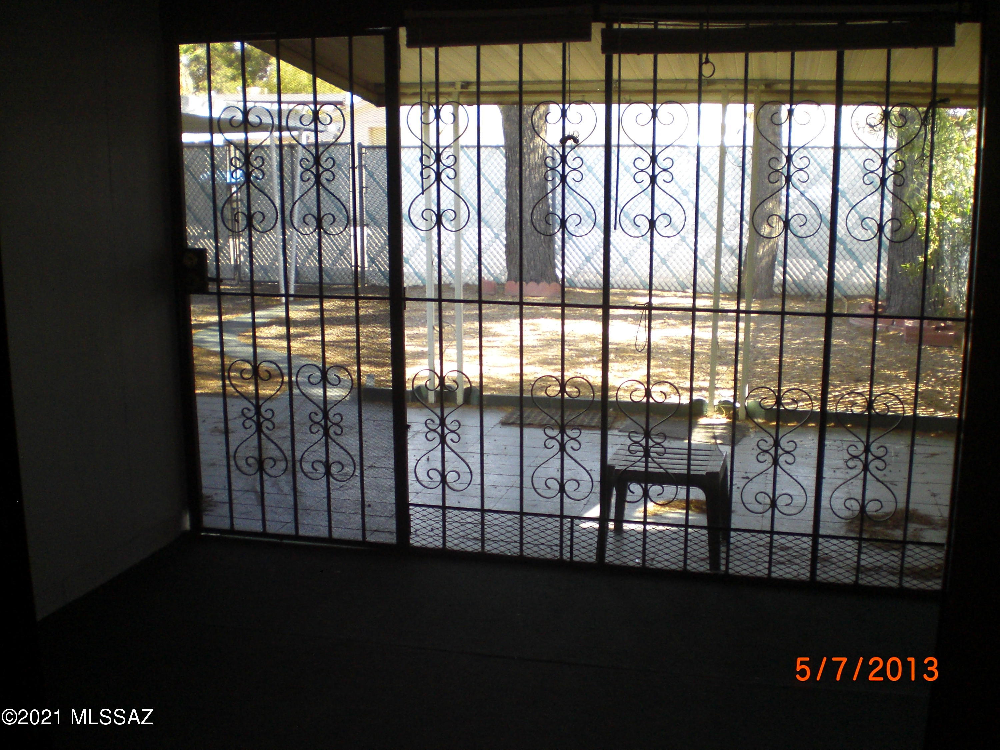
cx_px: 500
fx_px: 1098
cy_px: 375
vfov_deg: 37.7
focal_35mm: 38
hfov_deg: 49.0
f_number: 3.1
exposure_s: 1/100
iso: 200
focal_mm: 6.3
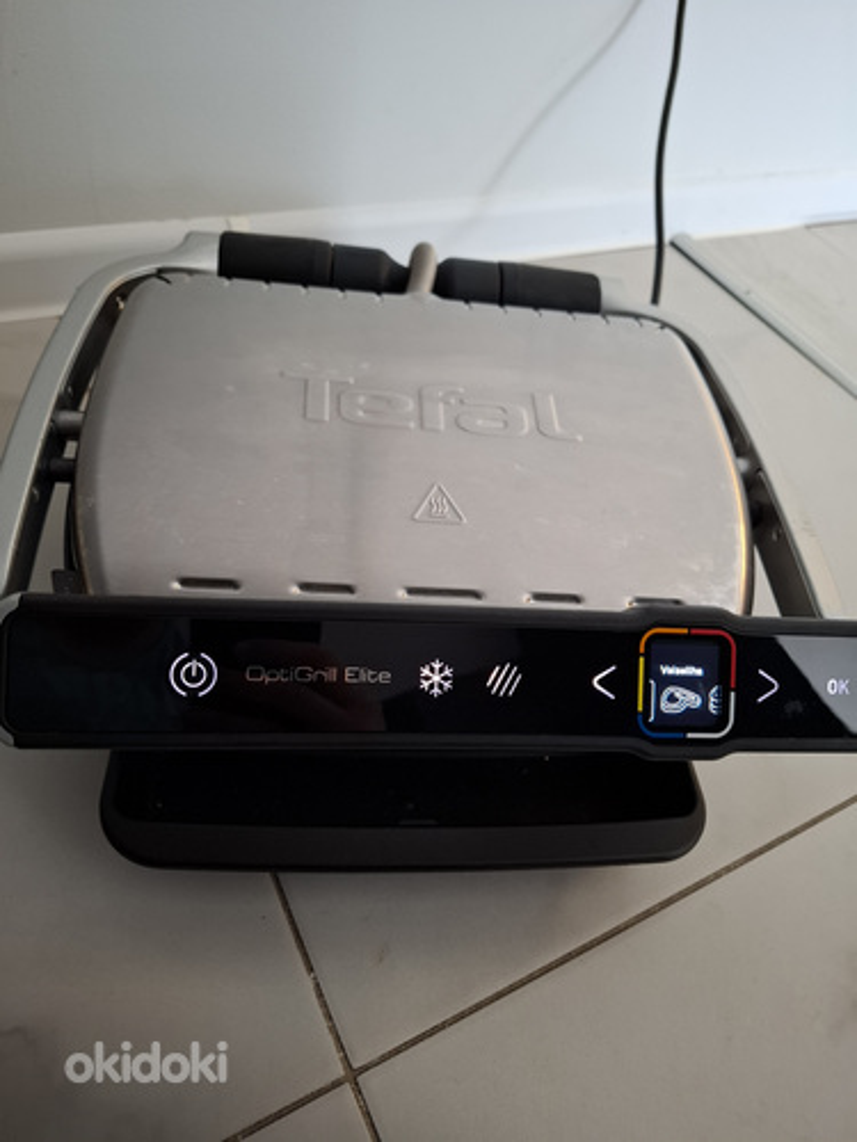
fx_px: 759
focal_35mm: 23
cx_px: 428
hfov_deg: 58.9
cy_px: 571
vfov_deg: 73.9
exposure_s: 1/50
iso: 250
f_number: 1.8
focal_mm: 5.54
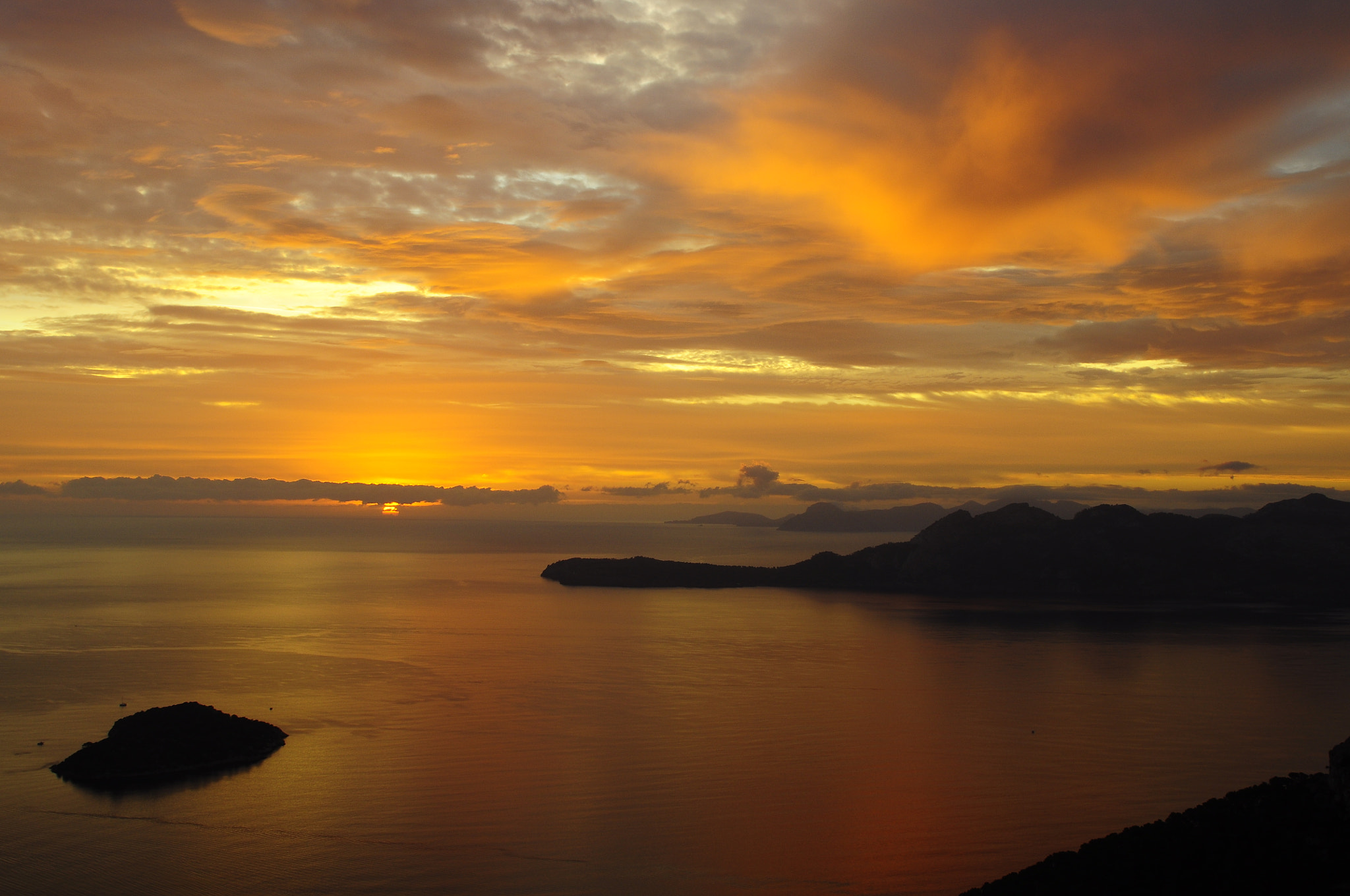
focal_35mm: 42
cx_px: 675
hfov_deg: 46.5
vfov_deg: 31.8
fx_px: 1573
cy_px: 448
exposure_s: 1/13
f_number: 16
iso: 200
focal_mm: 28
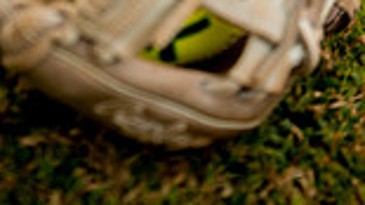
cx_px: 259
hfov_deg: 13.6
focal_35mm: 158
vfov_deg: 7.2
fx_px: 1528
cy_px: -306
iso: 200
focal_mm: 52
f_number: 4.5
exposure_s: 1/250
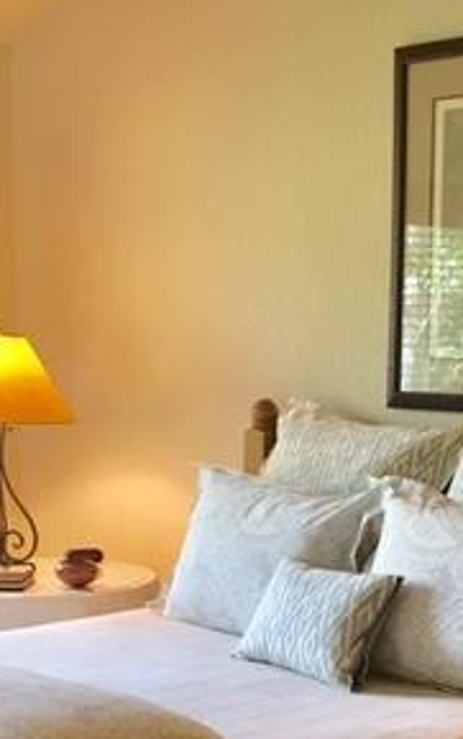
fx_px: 1371
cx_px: 330
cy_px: 575
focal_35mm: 68
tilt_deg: -10.1
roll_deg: -2.5
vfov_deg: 29.6
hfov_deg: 19.1
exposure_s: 1/30
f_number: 2.2
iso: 40
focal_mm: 4.15
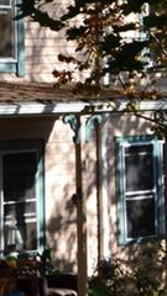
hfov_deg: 6.7
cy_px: 58
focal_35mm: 161
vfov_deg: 13.3
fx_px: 1267
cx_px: -375
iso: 400
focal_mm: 24
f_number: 10
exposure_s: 1/200
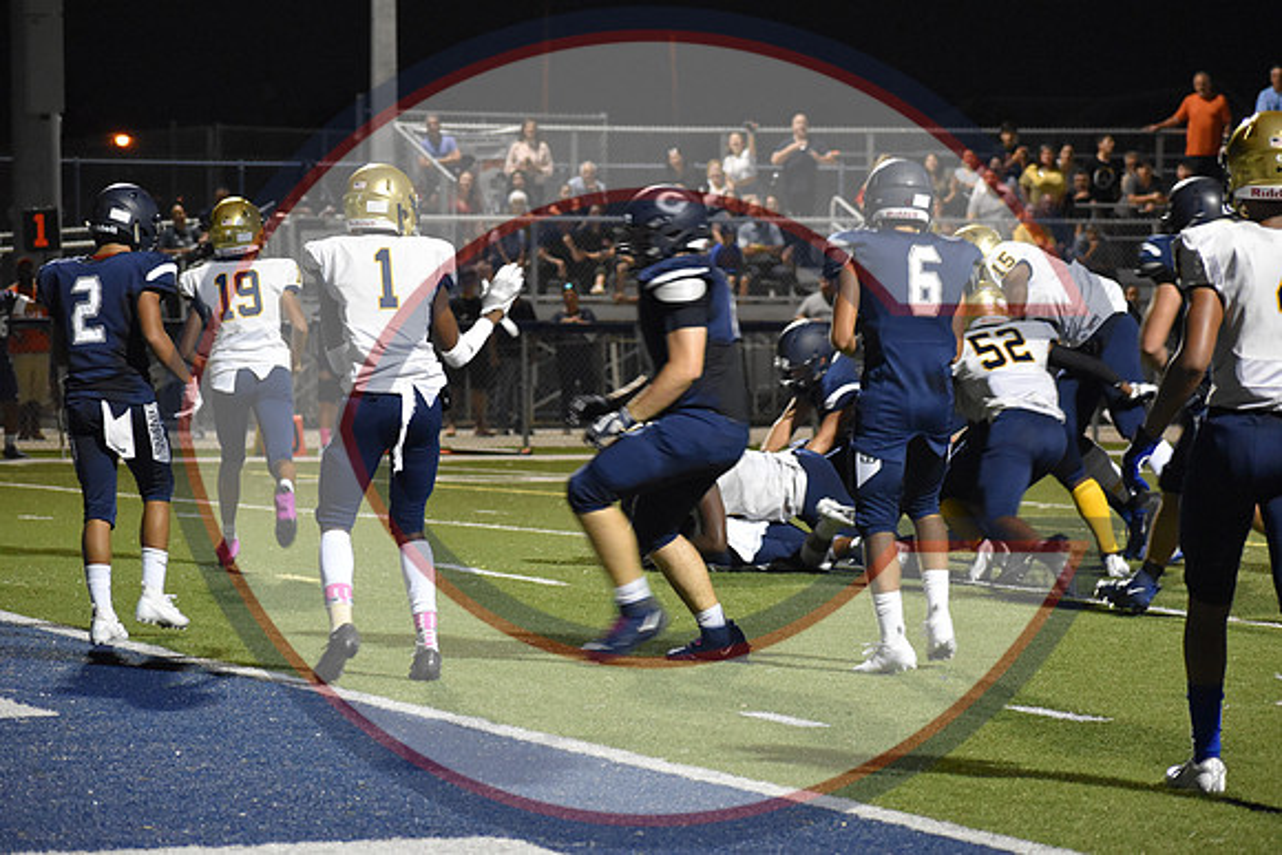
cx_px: 641
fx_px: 5984
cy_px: 428
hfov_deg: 12.2
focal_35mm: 168
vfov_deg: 8.2
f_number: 4.8
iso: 3600
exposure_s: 1/125
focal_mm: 112
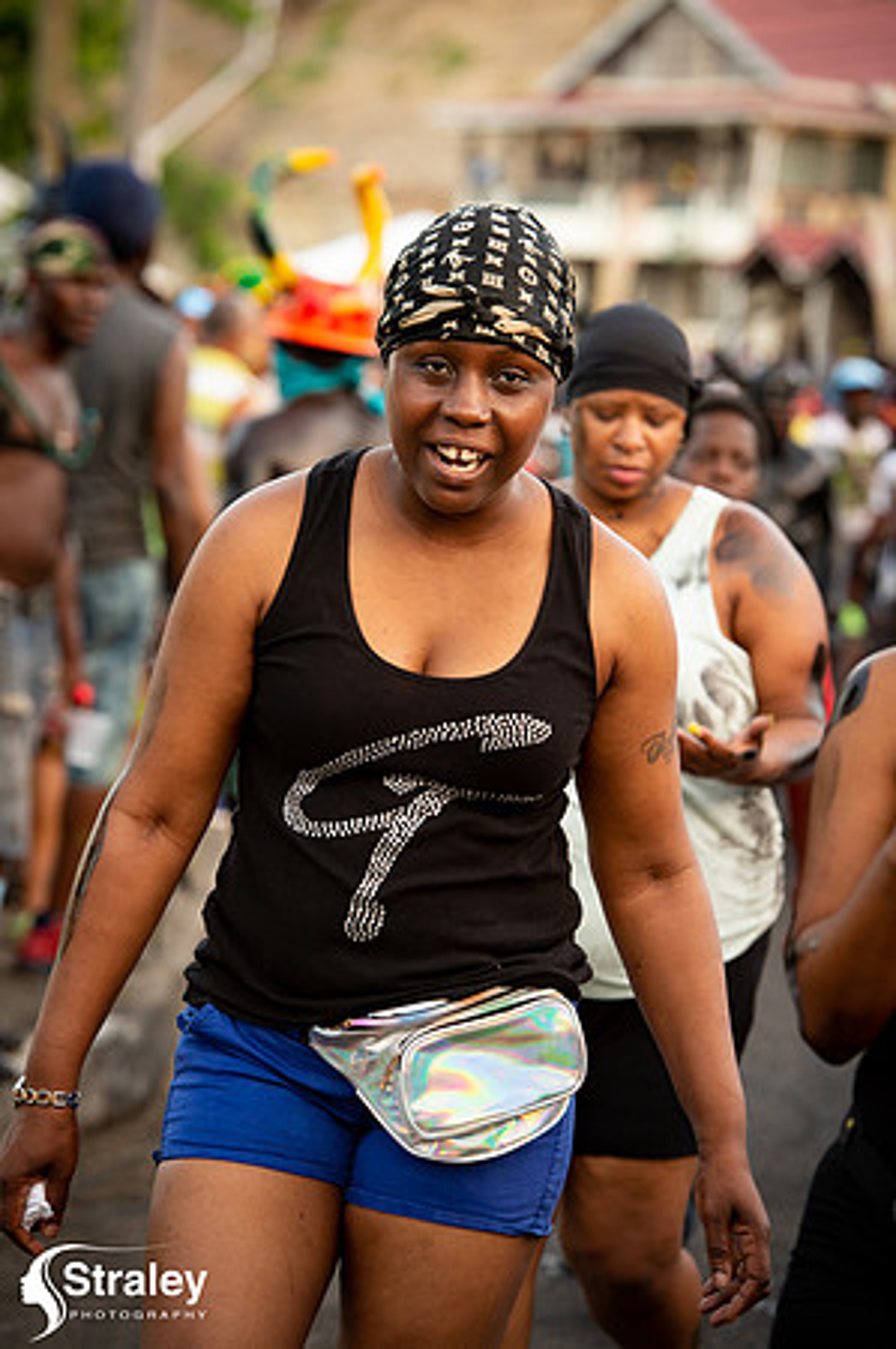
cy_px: 674
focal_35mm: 135
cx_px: 448
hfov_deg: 10.1
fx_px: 5051
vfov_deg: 15.2
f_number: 5
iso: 800
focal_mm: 135
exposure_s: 1/200
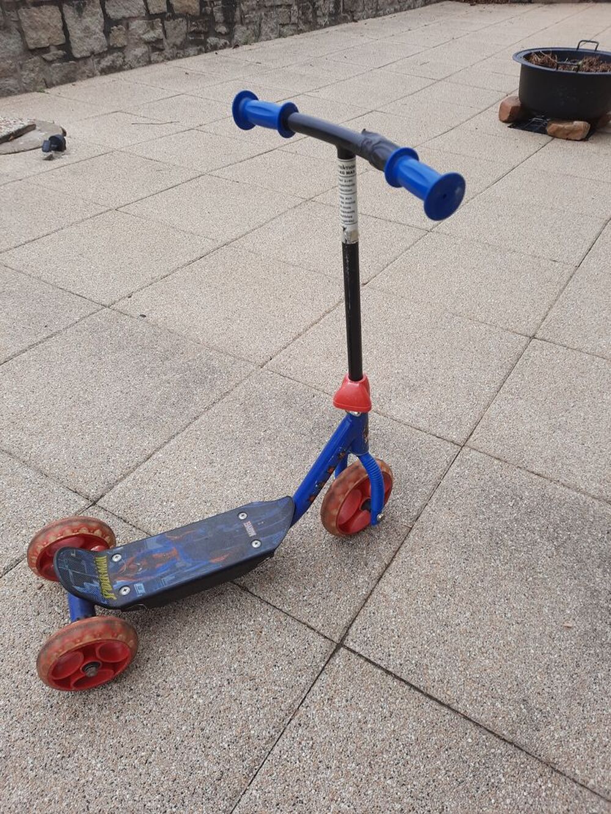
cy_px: 407
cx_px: 306
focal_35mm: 25
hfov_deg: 54.9
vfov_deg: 69.4
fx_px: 588
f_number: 2
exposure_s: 1/116
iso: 32
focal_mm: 4.6
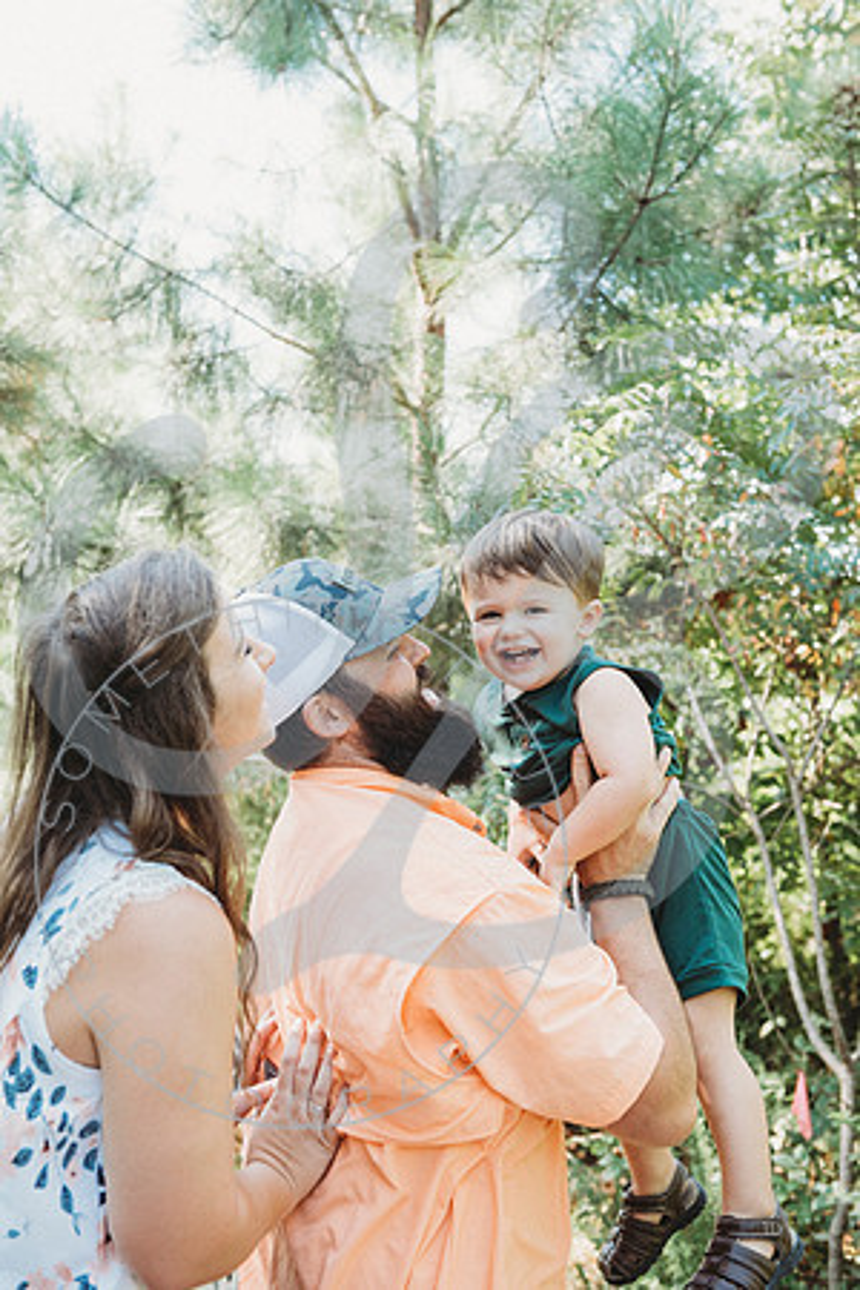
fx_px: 1720
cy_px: 645
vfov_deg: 41.1
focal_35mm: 48
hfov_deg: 28.1
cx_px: 430
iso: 200
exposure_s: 1/125
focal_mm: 48
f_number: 5
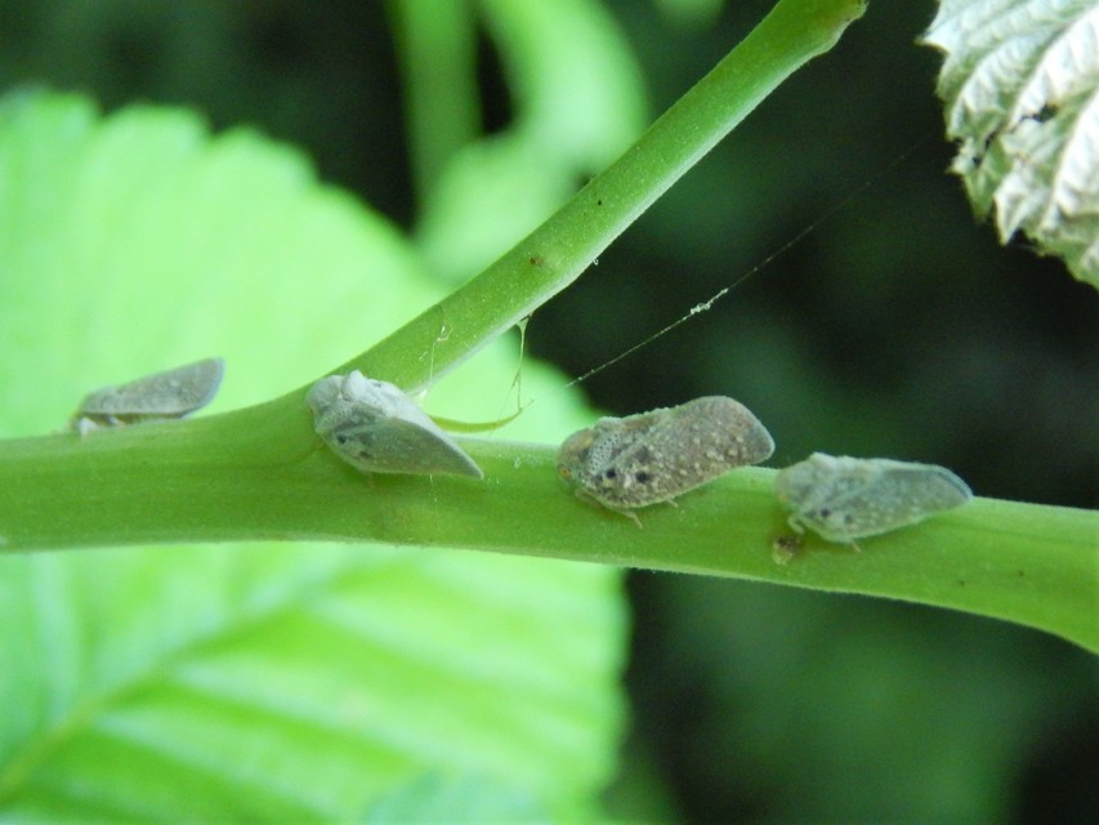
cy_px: 412
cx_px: 550
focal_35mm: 93
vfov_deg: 15.9
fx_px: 2953
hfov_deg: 21.1
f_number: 4.4
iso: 400
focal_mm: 16.6
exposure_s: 1/100
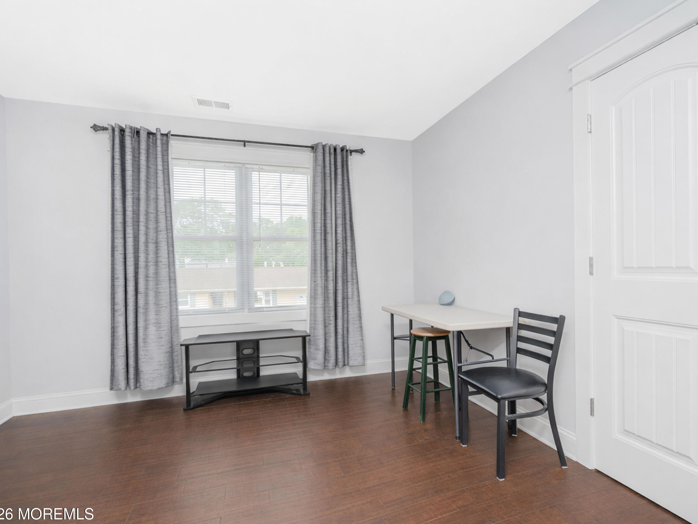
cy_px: 266
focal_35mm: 19
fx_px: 374
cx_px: 375
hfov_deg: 85.8
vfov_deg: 69.9
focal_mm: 16.5
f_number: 5.6
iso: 64
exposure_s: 1/60
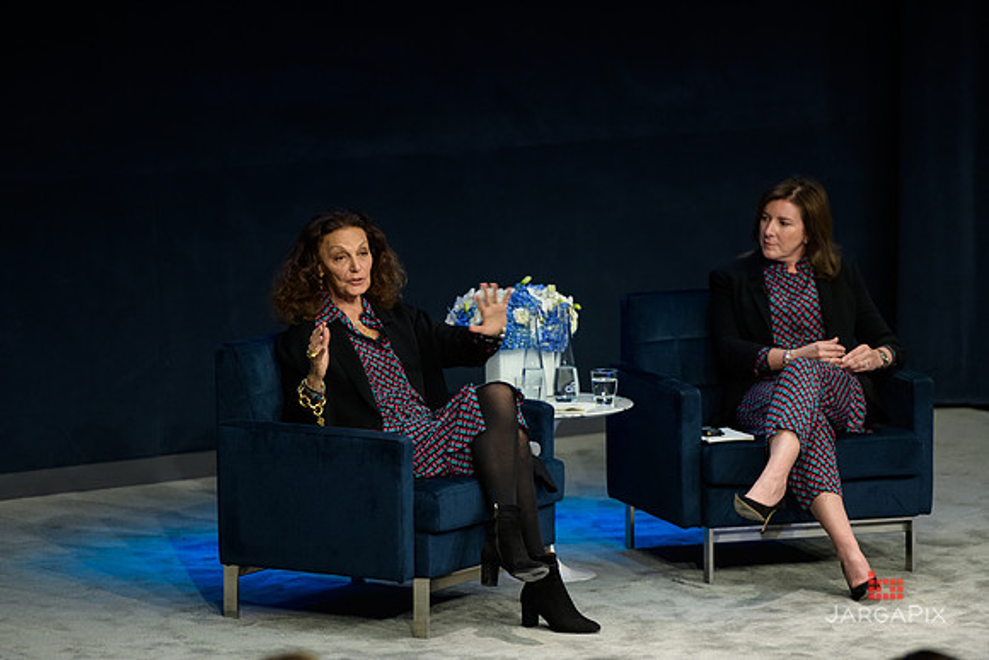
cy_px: 330
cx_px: 494
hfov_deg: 10.3
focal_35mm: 200
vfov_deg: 6.9
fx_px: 5495
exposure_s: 1/200
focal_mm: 200
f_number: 3.2
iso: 1000
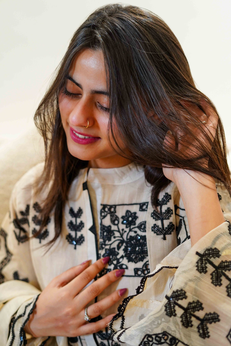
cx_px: 116
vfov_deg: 39.6
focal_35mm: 50
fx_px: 481
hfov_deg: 27.0
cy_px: 173
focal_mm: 50
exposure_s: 1/90
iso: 1600
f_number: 3.5
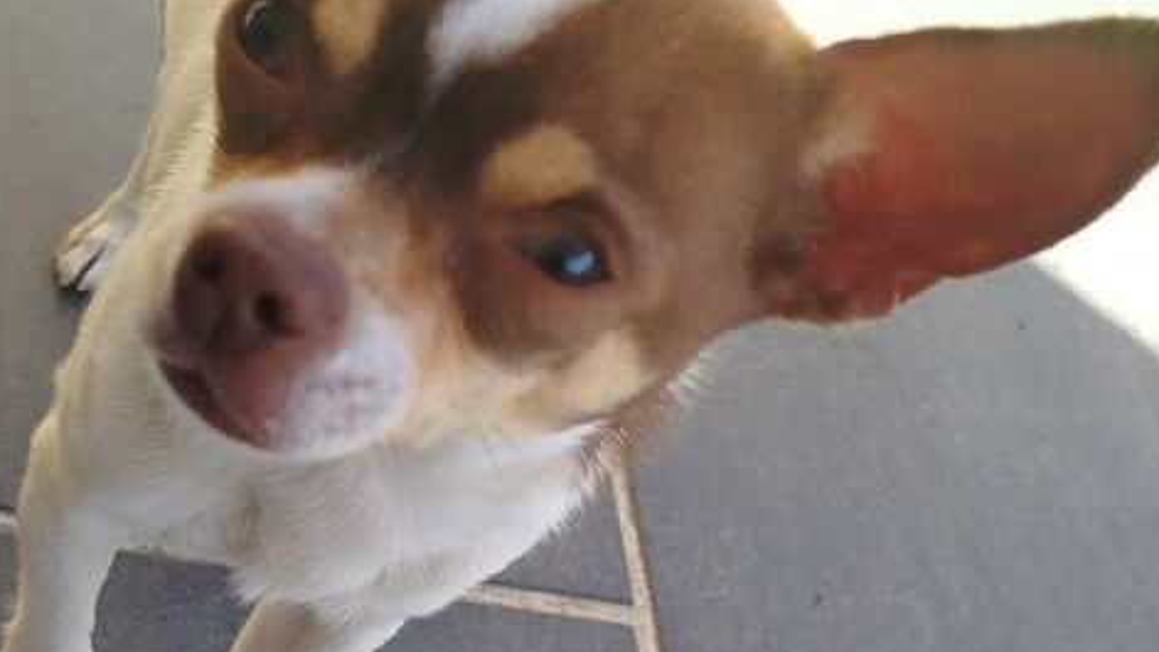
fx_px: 2182
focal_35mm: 71
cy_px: 507
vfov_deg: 16.9
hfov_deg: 29.7
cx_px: 581
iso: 50
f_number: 1.7
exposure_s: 1/140
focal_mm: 5.31
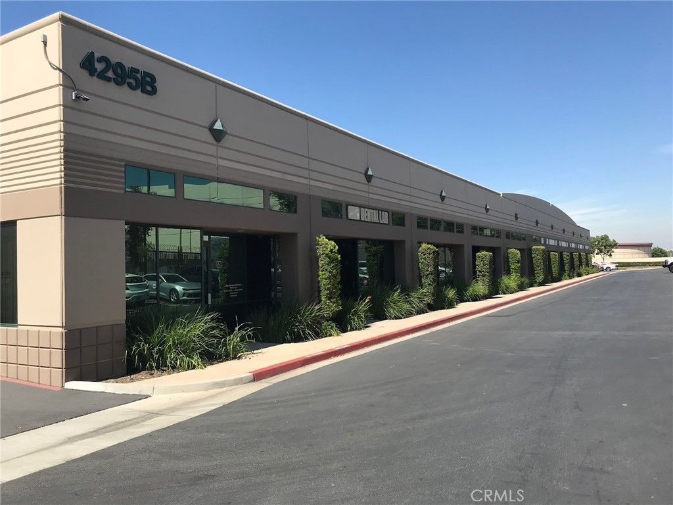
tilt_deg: +2.5
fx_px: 544
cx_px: 336
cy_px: 252
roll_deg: +1.4
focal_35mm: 28
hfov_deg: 63.4
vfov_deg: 49.7
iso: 20
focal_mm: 3.99
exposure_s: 1/1916
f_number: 1.8
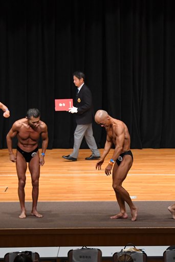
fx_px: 1354
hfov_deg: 7.4
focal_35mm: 186
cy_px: 131
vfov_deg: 11.0
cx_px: 157
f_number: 5.6
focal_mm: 82
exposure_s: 1/400
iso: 4000
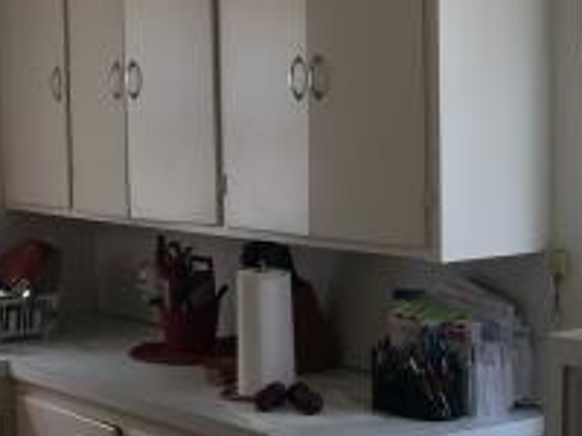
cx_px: 378
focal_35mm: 93
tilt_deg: -2.1
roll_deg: -0.7
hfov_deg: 21.0
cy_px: 206
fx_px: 1564
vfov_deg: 15.9
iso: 32
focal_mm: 4.15
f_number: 2.2
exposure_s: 1/40
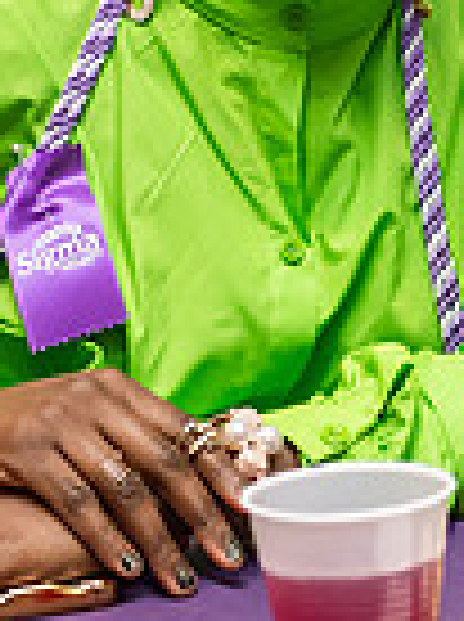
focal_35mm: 251
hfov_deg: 5.9
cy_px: -83
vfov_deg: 7.8
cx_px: 577
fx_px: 4500
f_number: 3.5
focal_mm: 62
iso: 2000
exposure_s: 1/160
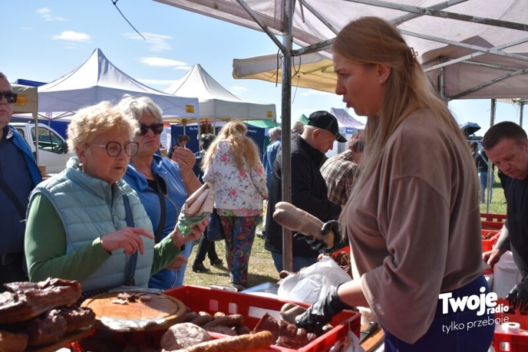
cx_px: 264
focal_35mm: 40
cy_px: 176
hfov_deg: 47.9
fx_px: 594
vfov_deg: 33.0
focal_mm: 27
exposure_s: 1/1600
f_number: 6.3
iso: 400
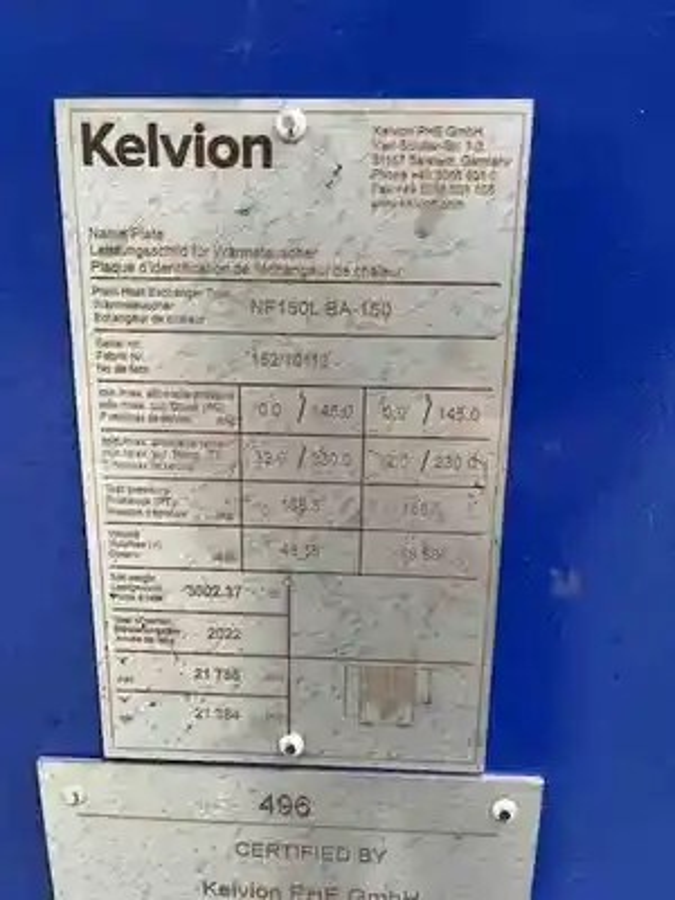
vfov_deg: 67.3
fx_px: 676
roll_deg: -1.3
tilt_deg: -14.7
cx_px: 338
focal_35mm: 26
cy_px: 450
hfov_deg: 53.1
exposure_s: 1/65
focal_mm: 5.1
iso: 125
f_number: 1.6
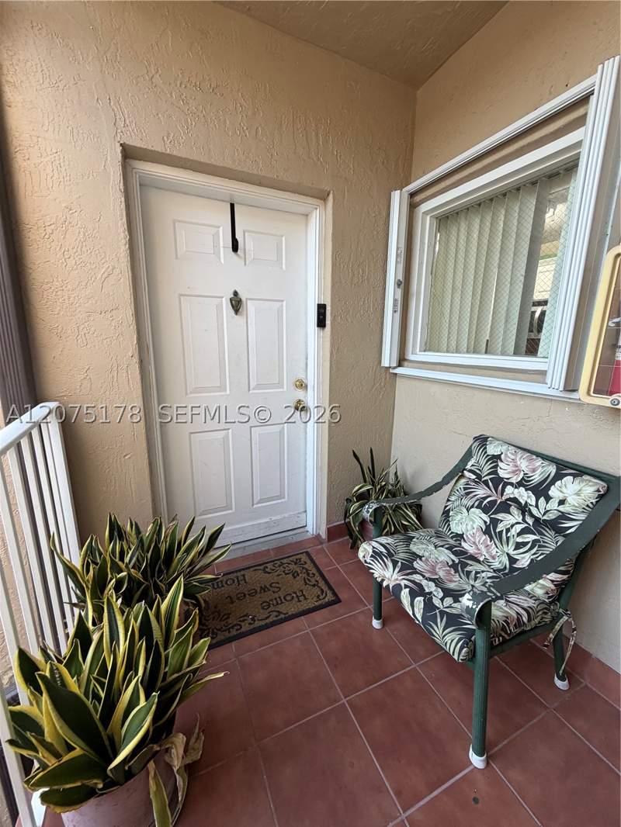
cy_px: 414
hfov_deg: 85.7
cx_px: 310
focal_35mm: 14
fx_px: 335
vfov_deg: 102.1
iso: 200
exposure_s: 1/121
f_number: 2.2
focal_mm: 2.22
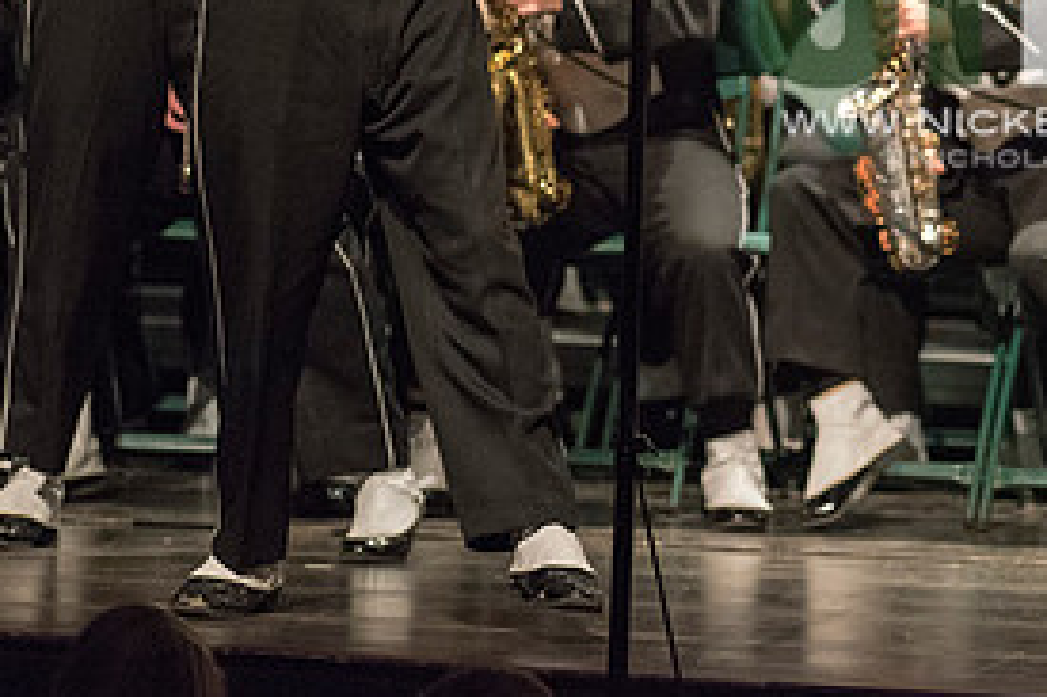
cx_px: 1043
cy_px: -13
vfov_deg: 2.2
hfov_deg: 3.3
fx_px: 18398
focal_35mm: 633
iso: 4000
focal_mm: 300
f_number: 2.8
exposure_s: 1/500
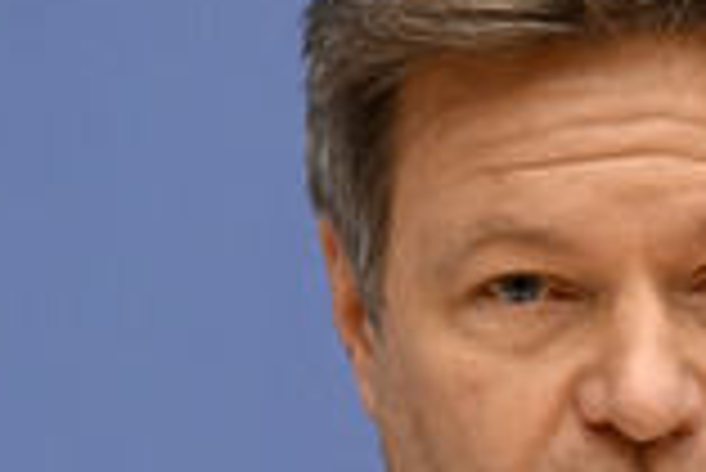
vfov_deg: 3.4
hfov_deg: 5.1
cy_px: 427
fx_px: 7871
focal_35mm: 401
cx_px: 483
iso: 4000
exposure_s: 1/500
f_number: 5.6
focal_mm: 140
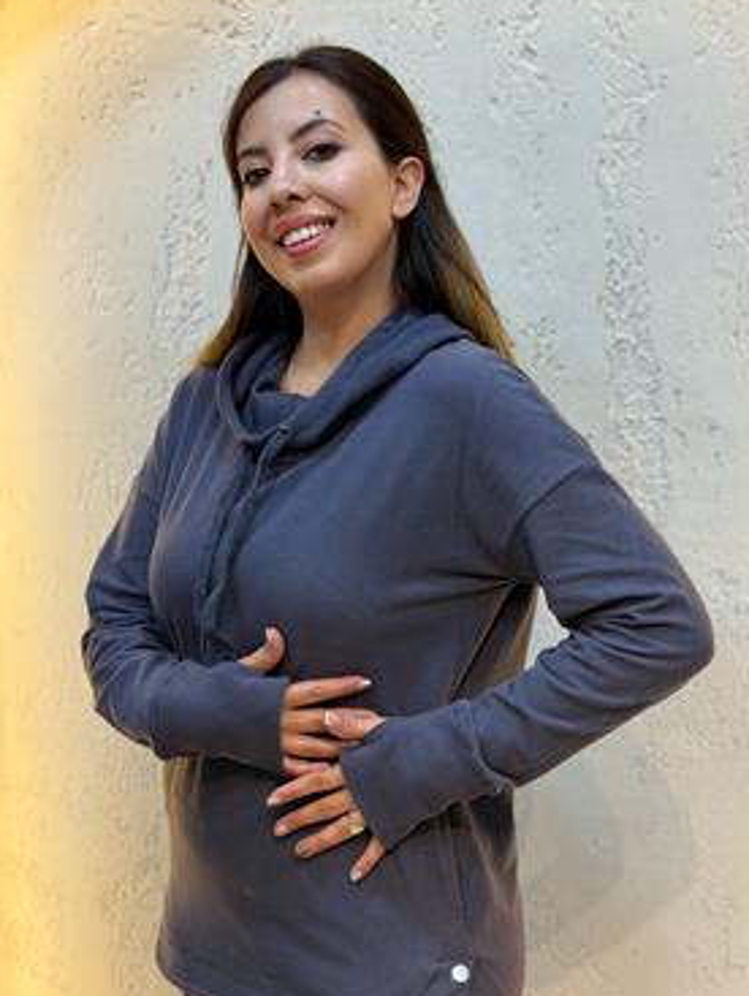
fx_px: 1555
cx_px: 393
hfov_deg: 27.1
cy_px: 528
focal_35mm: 54
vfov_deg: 35.5
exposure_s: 1/100
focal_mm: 6.76
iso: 100
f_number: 1.78
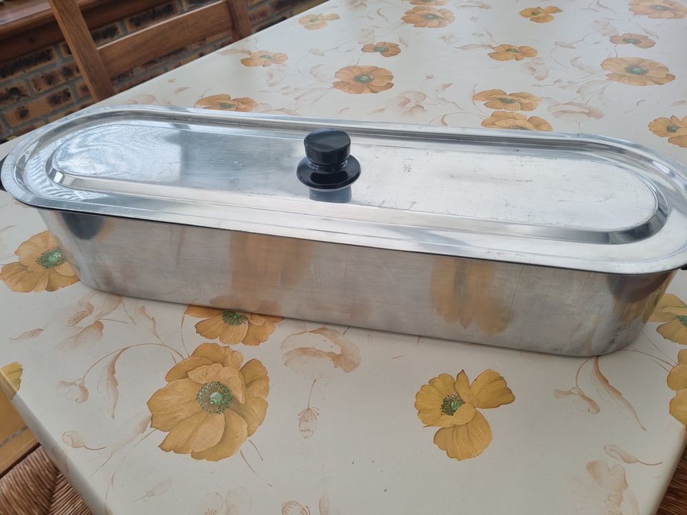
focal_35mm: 26
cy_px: 258
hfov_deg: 67.3
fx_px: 516
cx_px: 344
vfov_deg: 53.1
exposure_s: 1/103
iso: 50
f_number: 1.8
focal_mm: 5.4
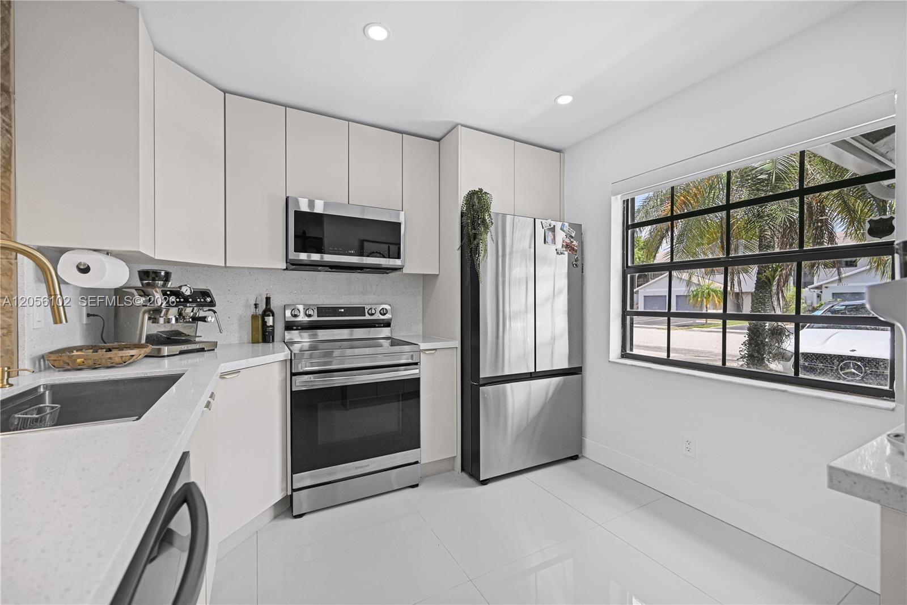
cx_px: 454
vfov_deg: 81.2
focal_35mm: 14
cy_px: 302
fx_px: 353
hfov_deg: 104.2
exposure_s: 1/200
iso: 100
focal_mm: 14
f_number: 4
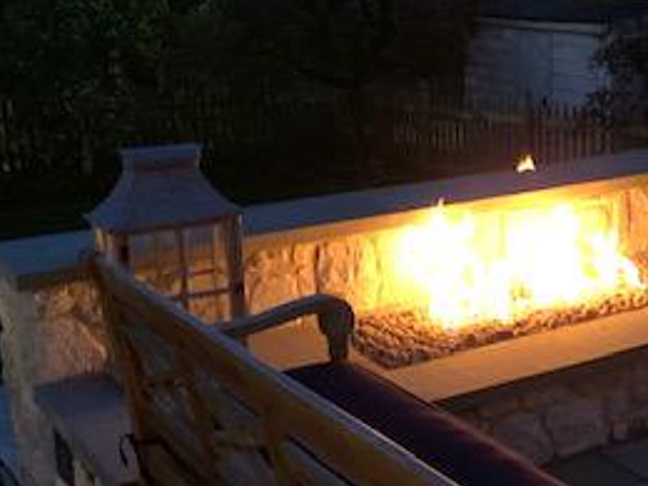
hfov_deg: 29.5
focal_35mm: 64
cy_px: 254
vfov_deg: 22.9
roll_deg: +1.4
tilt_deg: -13.9
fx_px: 1198
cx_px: 533
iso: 640
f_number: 1.8
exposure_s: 1/24
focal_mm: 4.25
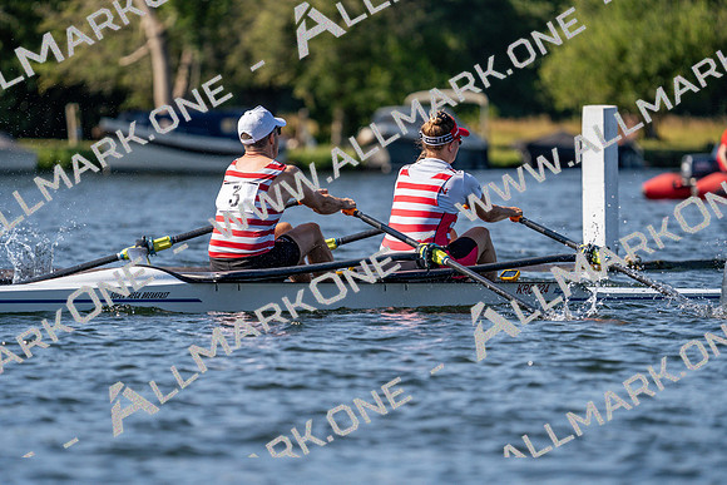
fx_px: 7716
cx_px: 364
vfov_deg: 3.6
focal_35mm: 382
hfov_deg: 5.4
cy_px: 242
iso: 250
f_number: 6.3
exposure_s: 1/1600
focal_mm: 382
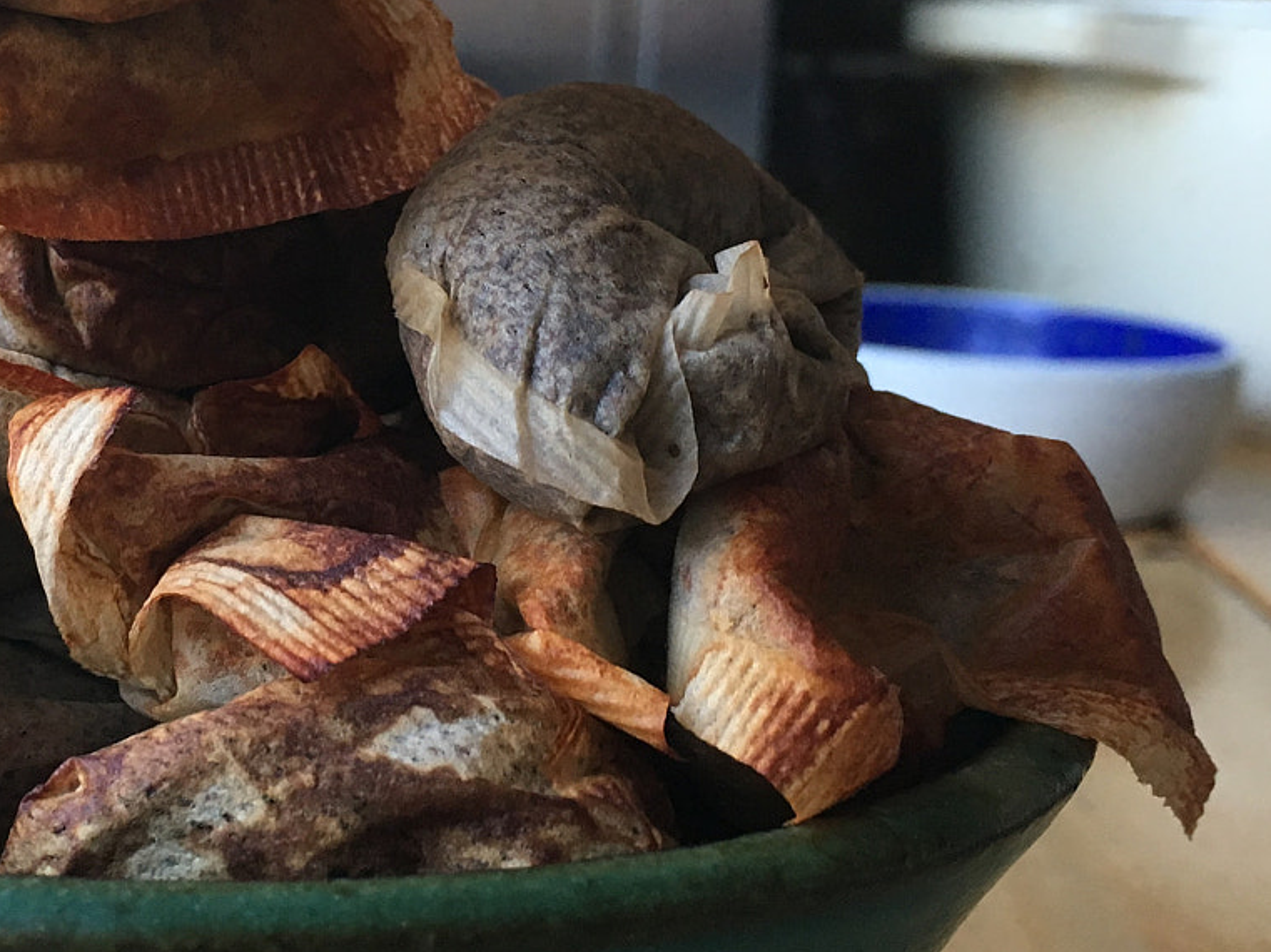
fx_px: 2239
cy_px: 331
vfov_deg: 23.9
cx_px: 289
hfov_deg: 31.0
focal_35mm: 61
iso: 64
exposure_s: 1/33
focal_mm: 4.15
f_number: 2.2
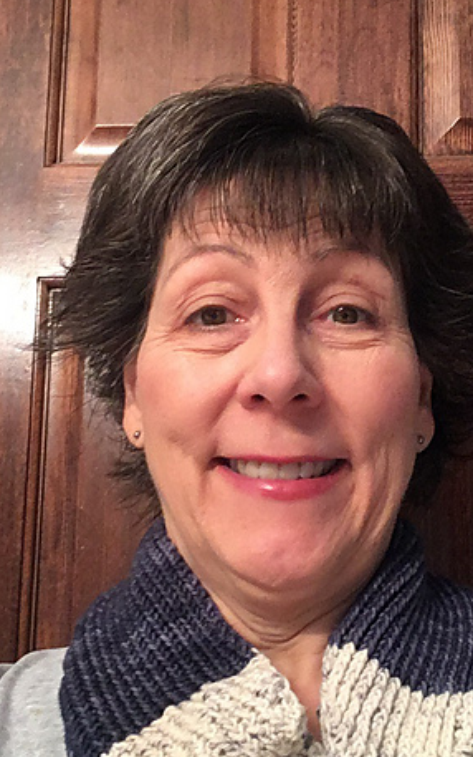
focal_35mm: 46
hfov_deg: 27.9
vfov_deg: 43.4
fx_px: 948
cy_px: 414
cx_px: 288
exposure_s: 1/30
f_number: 2.4
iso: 250
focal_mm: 2.15
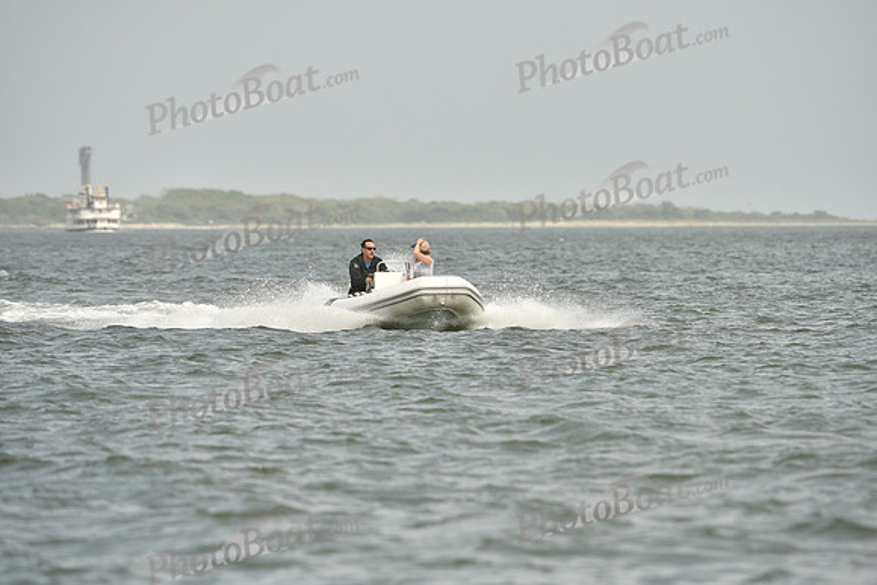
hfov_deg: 6.9
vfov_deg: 4.6
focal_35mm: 300
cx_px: 438
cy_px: 292
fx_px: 7310
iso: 320
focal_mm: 300
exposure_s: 1/1250
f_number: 6.3
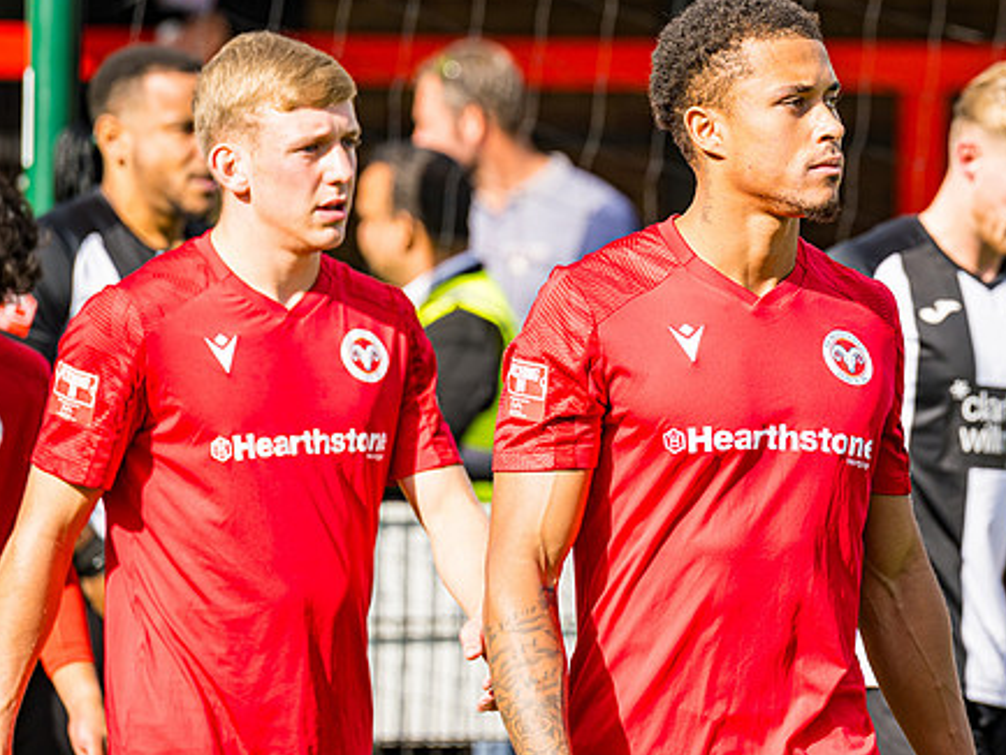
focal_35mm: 341
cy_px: 305
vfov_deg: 4.4
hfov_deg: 5.8
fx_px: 9916
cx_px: 726
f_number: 4
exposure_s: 1/1250
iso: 100
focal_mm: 200
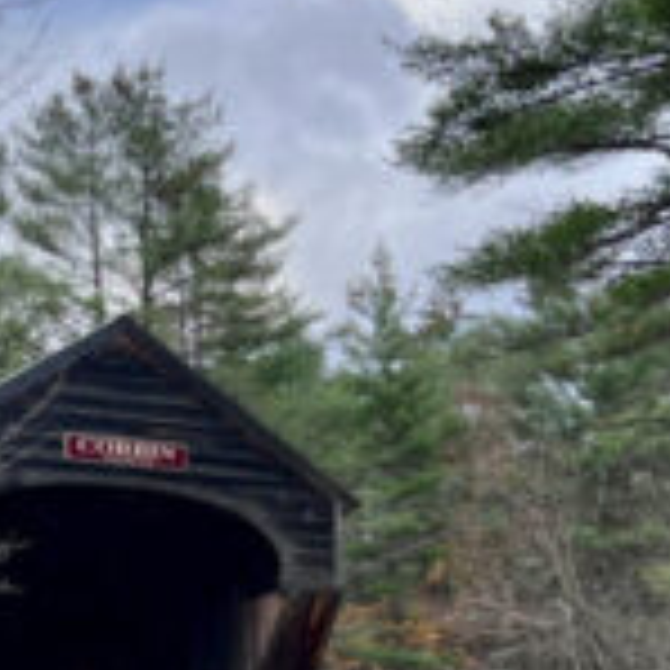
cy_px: 585
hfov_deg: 17.1
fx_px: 2168
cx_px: -49
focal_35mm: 99
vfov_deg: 17.3
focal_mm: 5.7
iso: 50
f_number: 1.5
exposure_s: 1/982
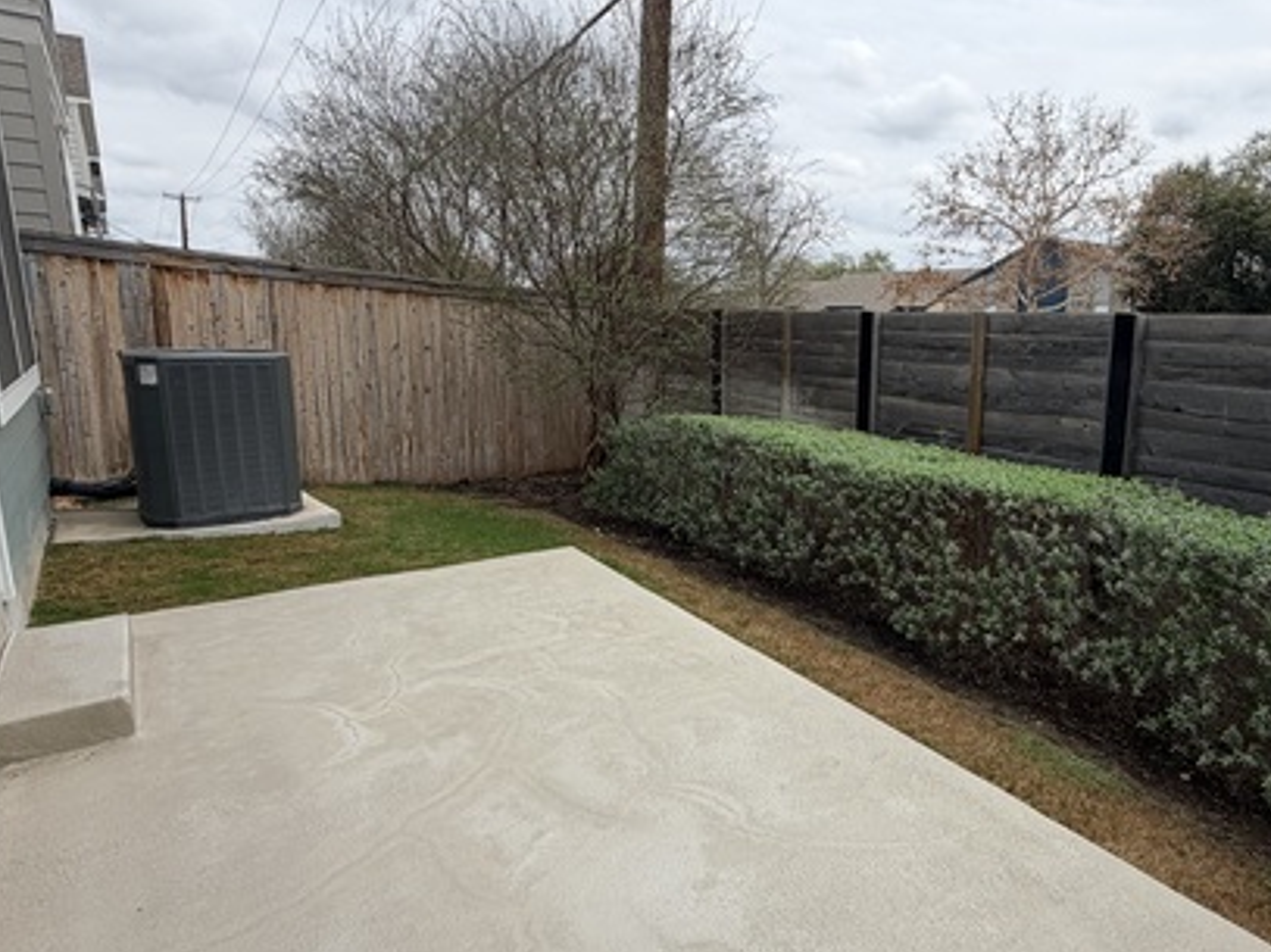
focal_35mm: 22
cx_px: 831
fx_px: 808
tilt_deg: -10.2
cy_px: 465
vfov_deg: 61.1
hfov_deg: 74.4
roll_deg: -0.5
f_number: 2.2
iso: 20
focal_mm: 2.22
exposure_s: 1/809
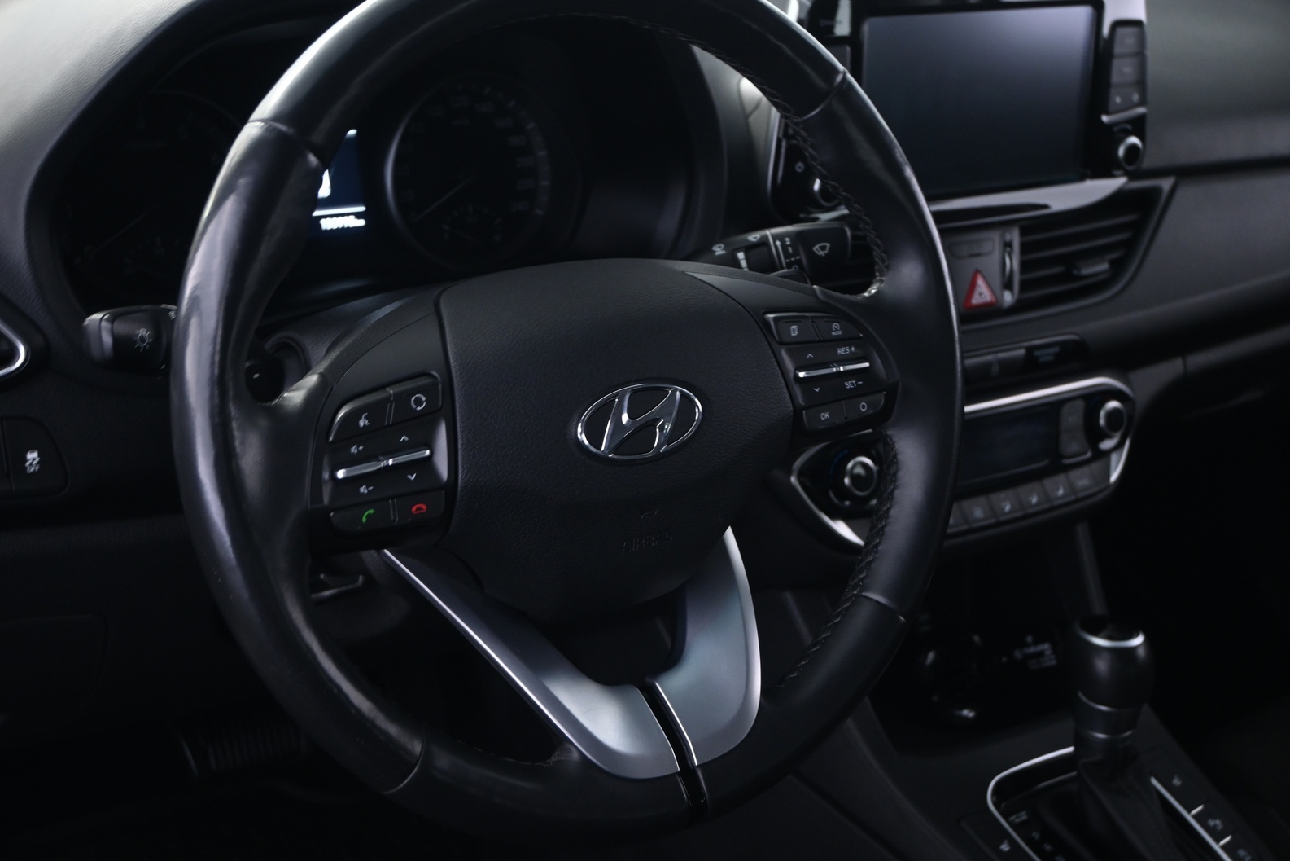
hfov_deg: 42.1
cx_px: 636
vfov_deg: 28.8
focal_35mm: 47
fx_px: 1676
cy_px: 428
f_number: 4.8
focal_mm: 30.5
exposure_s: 1/5
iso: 1000
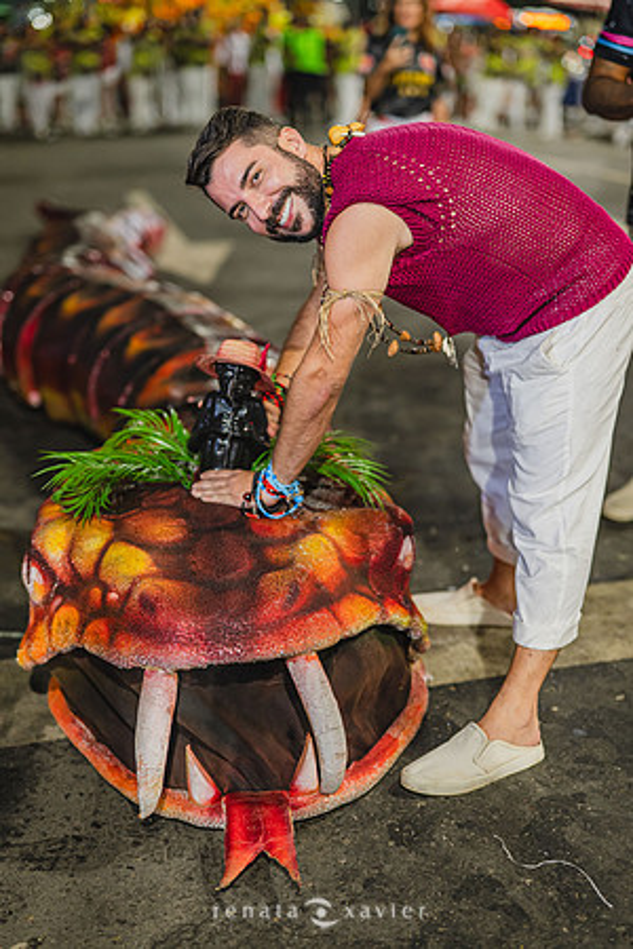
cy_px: 474
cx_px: 316
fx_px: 1319
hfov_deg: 27.0
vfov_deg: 39.6
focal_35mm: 50
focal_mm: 50
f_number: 1.6
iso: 1600
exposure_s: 1/400
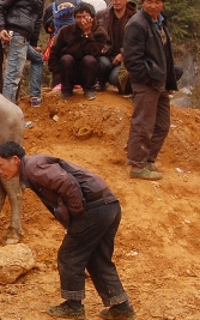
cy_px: 128
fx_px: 1020
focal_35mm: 117
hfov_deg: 10.6
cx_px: -138
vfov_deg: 17.8
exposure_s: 1/250
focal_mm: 34
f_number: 8
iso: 800
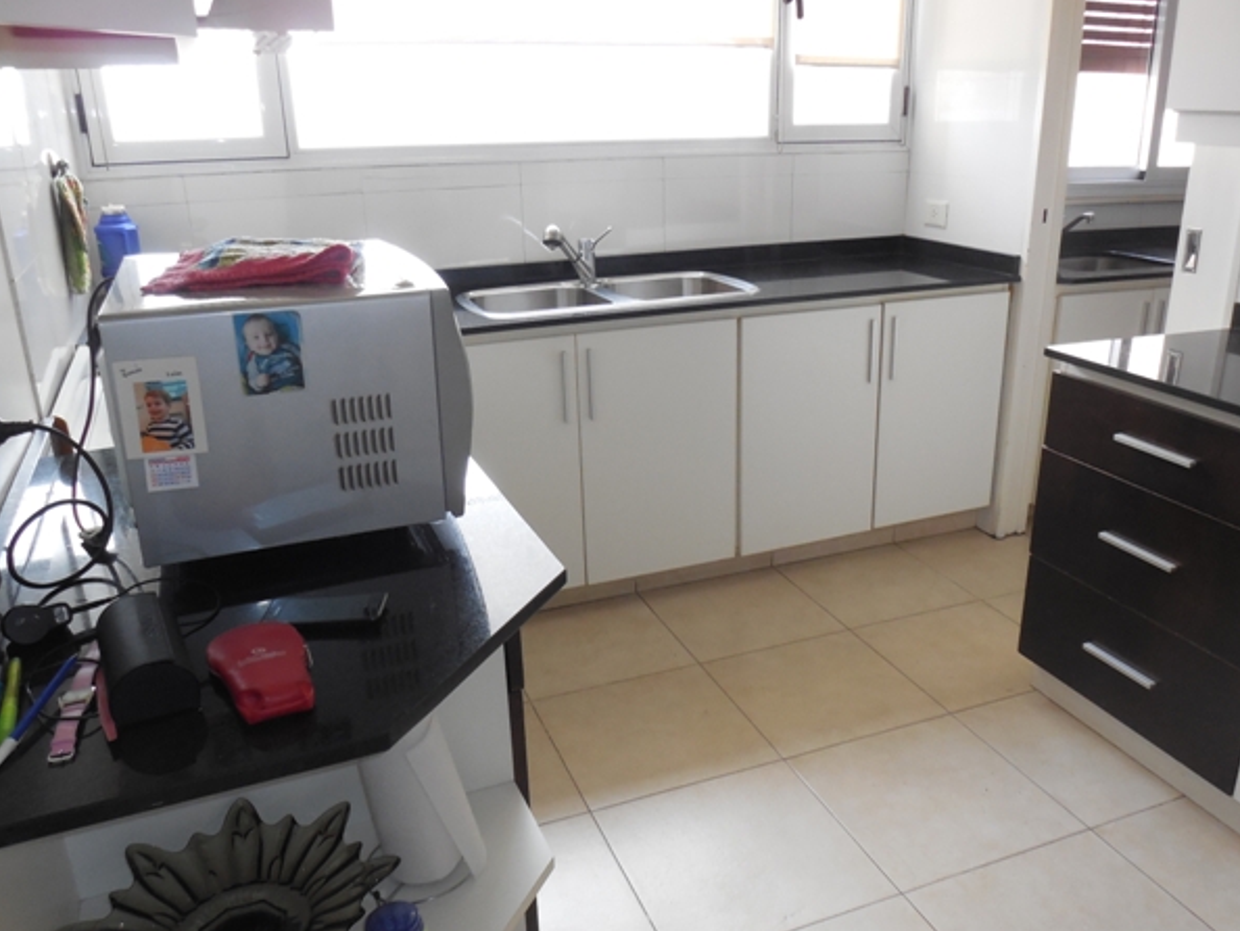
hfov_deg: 63.4
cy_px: 466
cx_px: 662
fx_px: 1003
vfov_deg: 49.8
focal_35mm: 28
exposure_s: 1/30
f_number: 3.5
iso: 280
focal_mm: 4.6
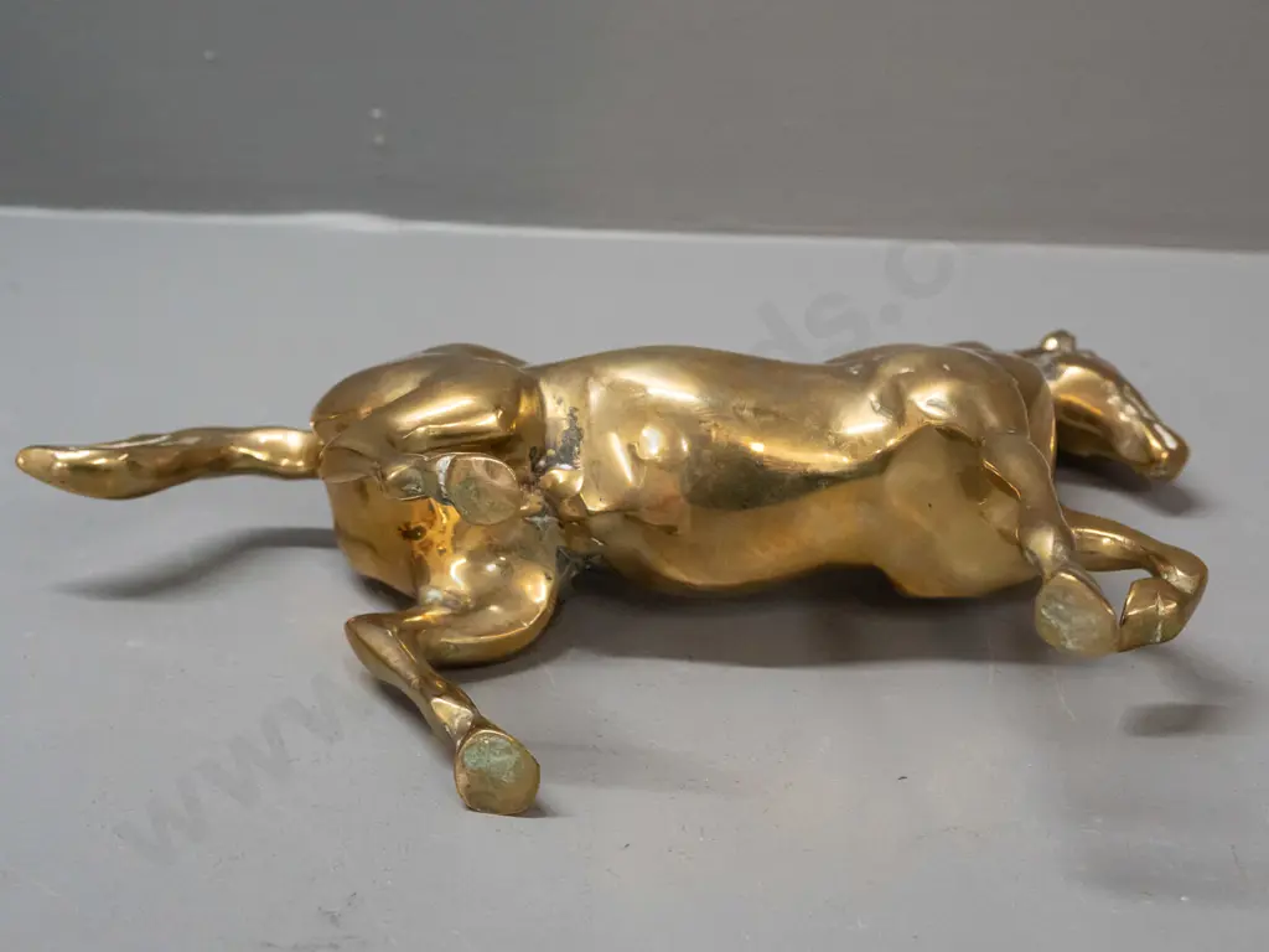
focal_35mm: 50
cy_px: 476
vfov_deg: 29.1
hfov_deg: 38.2
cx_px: 634
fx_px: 1833
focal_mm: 25
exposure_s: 1/160
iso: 3200
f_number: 5.6
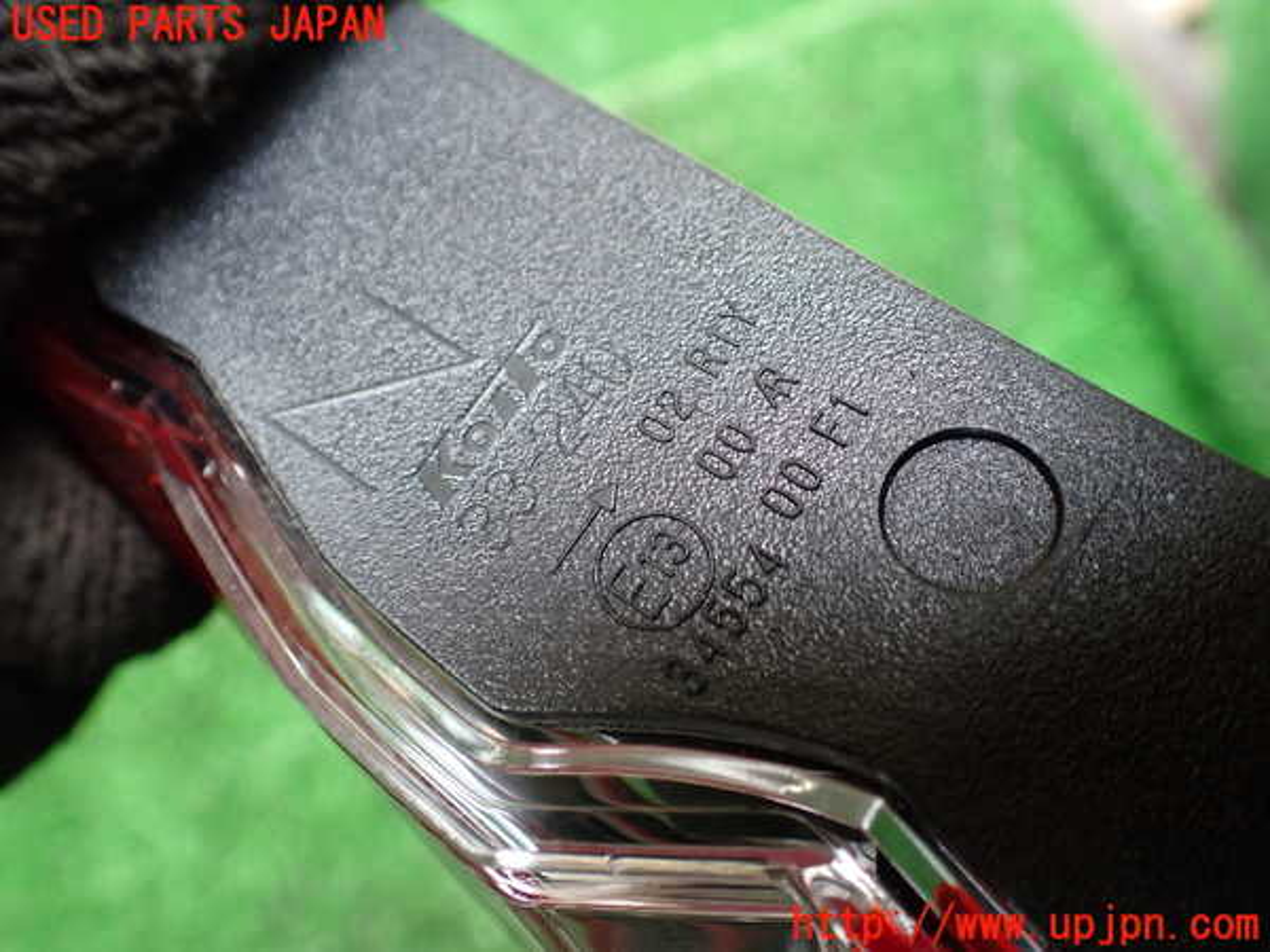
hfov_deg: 60.0
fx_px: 1101
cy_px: 476
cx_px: 635
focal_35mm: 30
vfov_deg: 46.8
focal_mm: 5.4
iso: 320
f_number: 2.3
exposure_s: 1/125
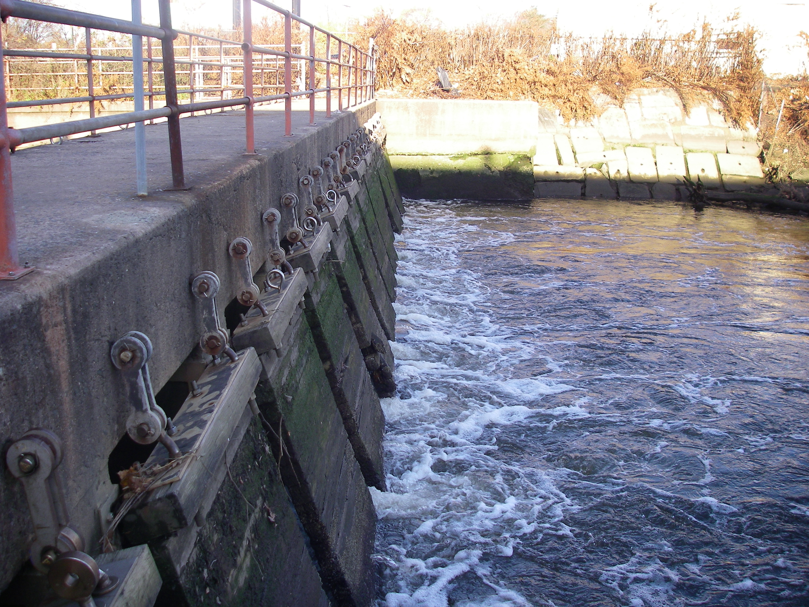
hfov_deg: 49.0
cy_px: 304
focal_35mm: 38
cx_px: 404
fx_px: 888
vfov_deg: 37.7
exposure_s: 1/125
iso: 64
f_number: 3.3
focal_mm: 6.3
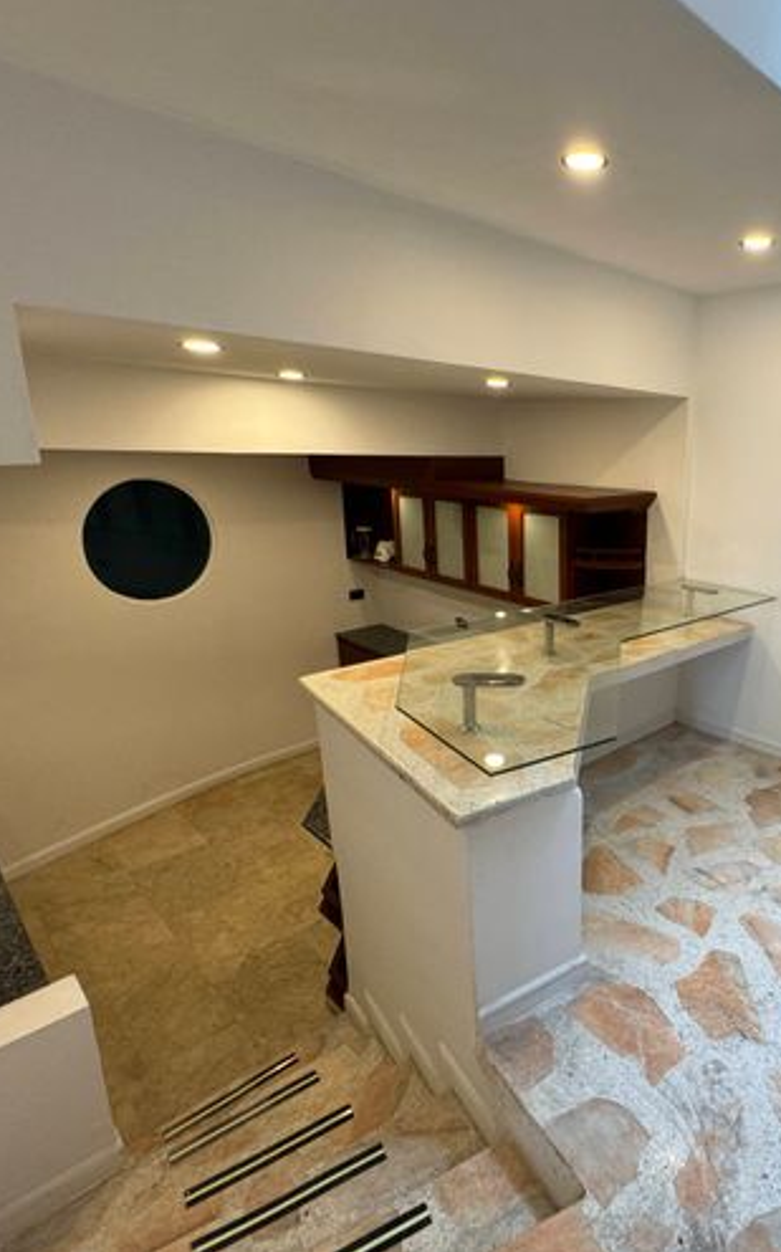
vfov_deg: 85.1
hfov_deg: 55.2
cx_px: 631
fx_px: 682
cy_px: 625
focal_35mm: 20
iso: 160
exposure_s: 1/60
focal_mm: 2.22
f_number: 2.2
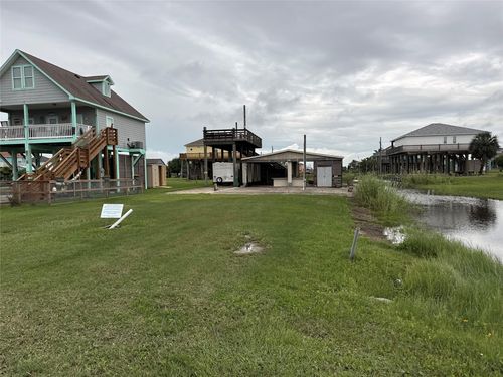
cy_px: 188
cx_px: 252
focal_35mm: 24
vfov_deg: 56.8
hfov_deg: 71.6
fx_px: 349
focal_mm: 6.76
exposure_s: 1/5714
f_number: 1.78
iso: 80
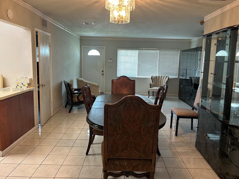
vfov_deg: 49.7
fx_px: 193
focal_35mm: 28
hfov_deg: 63.5
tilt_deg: -8.8
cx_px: 118
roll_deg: -1.1
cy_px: 90
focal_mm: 5.7
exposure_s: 1/60
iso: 200
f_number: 1.5
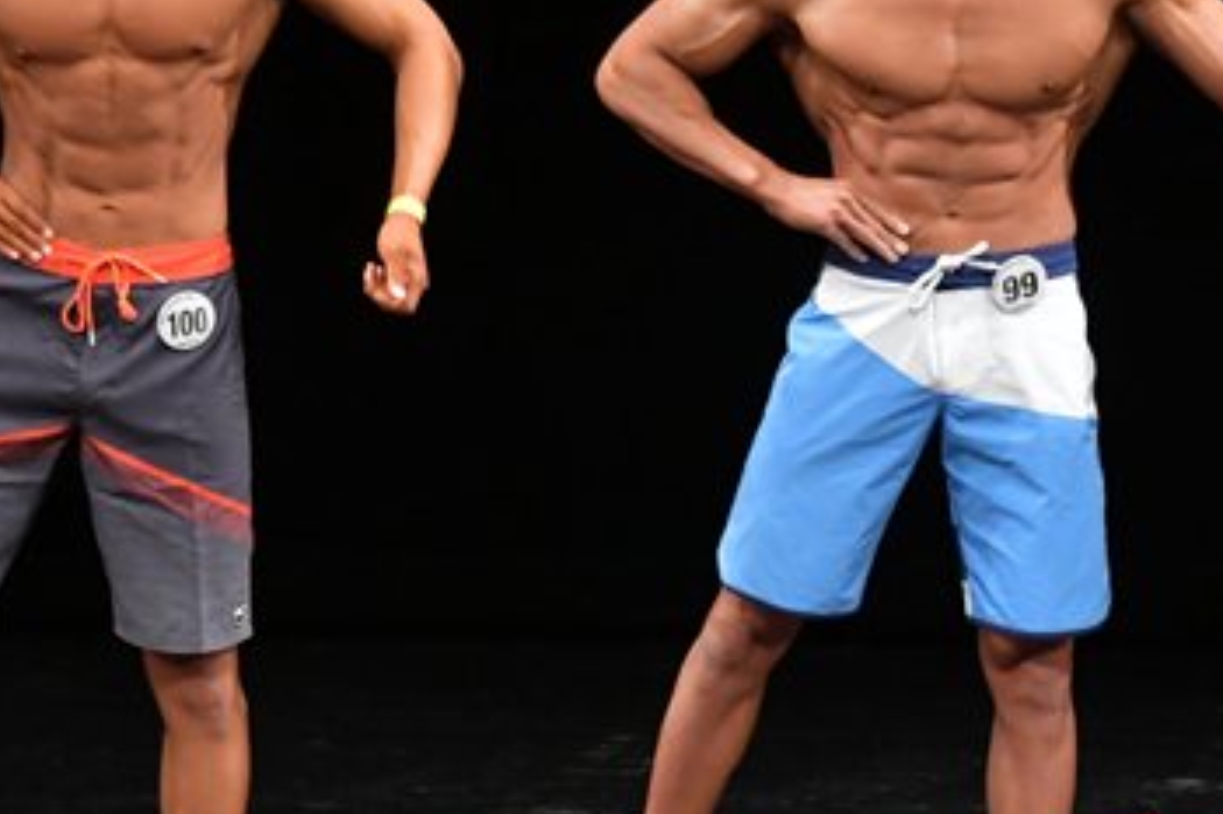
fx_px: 19184
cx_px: 1116
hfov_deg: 3.6
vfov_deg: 2.4
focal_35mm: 565
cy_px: 416
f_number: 5.6
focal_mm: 170
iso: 3200
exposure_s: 1/400
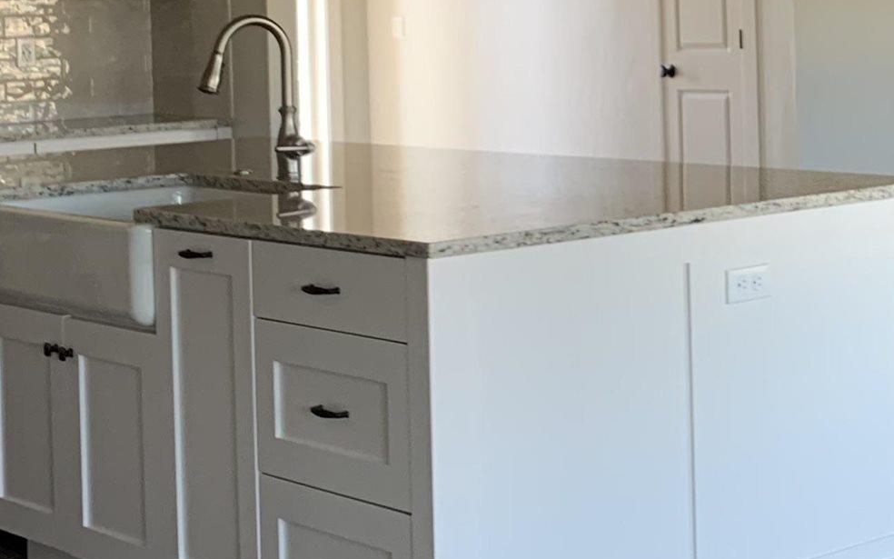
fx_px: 2095
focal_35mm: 86
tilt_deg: -0.5
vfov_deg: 15.0
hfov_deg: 22.1
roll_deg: +1.2
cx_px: 1090
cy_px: 41
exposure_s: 1/83
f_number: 1.8
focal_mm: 4.25
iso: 100
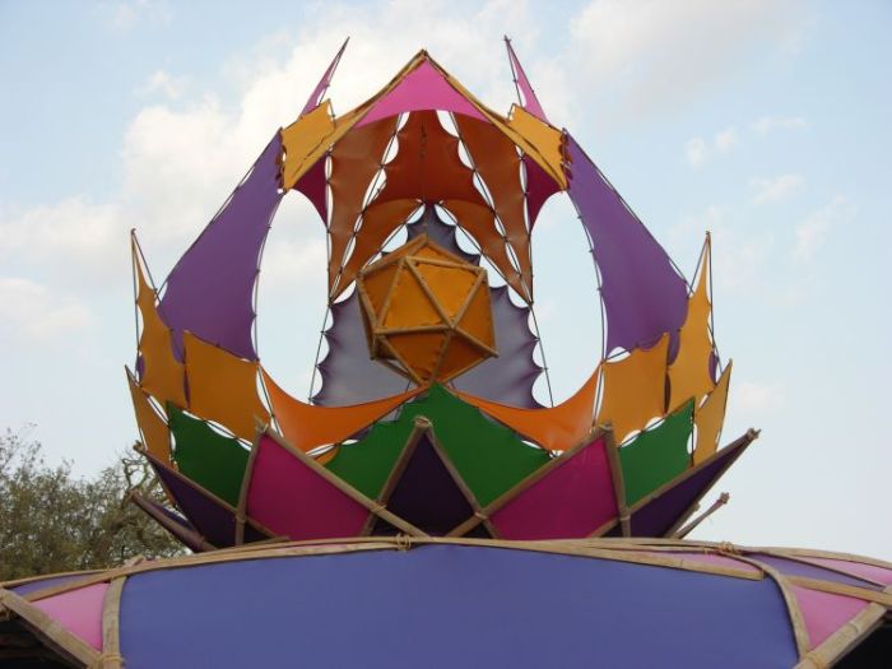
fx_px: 2113
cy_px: 334
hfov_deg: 23.8
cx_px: 446
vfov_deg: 18.0
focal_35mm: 82
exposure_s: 1/147
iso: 50
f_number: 3.9
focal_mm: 21
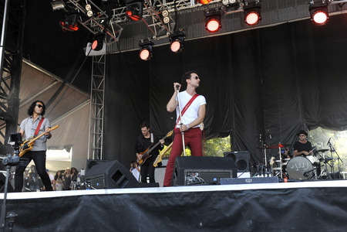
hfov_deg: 50.7
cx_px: 174
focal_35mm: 38
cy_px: 116
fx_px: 366
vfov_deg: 35.1
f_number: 3.5
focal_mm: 38
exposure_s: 1/500
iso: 640
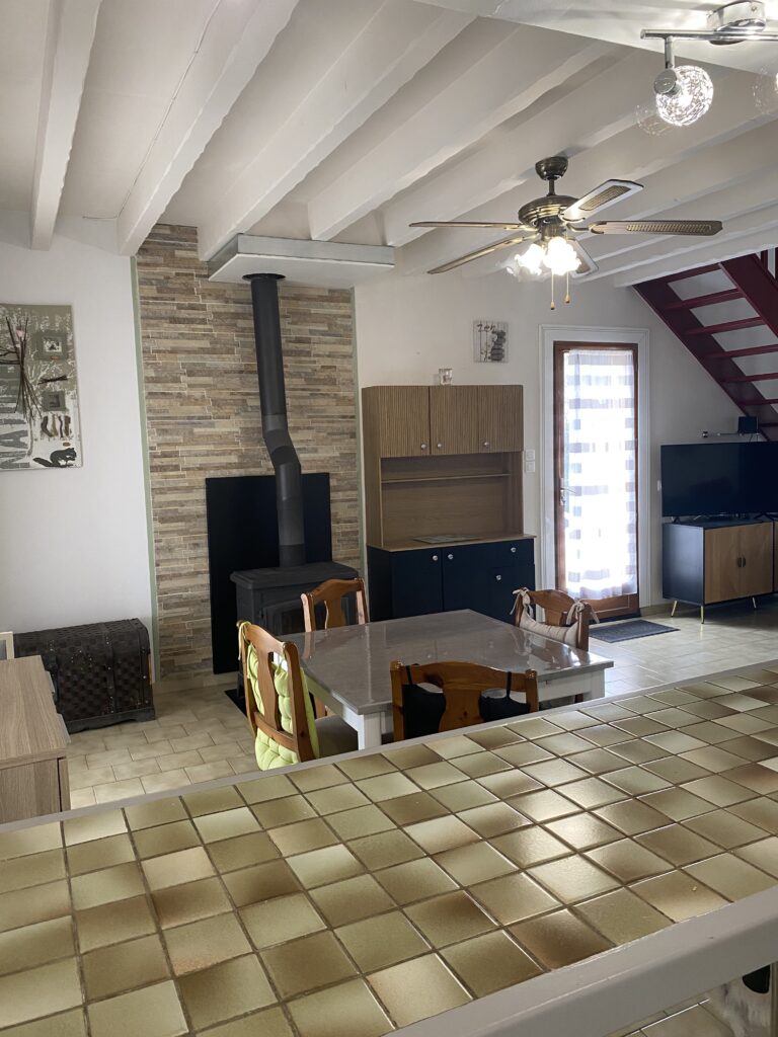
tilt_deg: -4.7
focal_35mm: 26
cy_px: 518
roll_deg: +1.1
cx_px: 389
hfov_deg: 53.1
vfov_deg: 67.3
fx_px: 779
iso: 160
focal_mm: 4.25
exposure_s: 1/60
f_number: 1.8
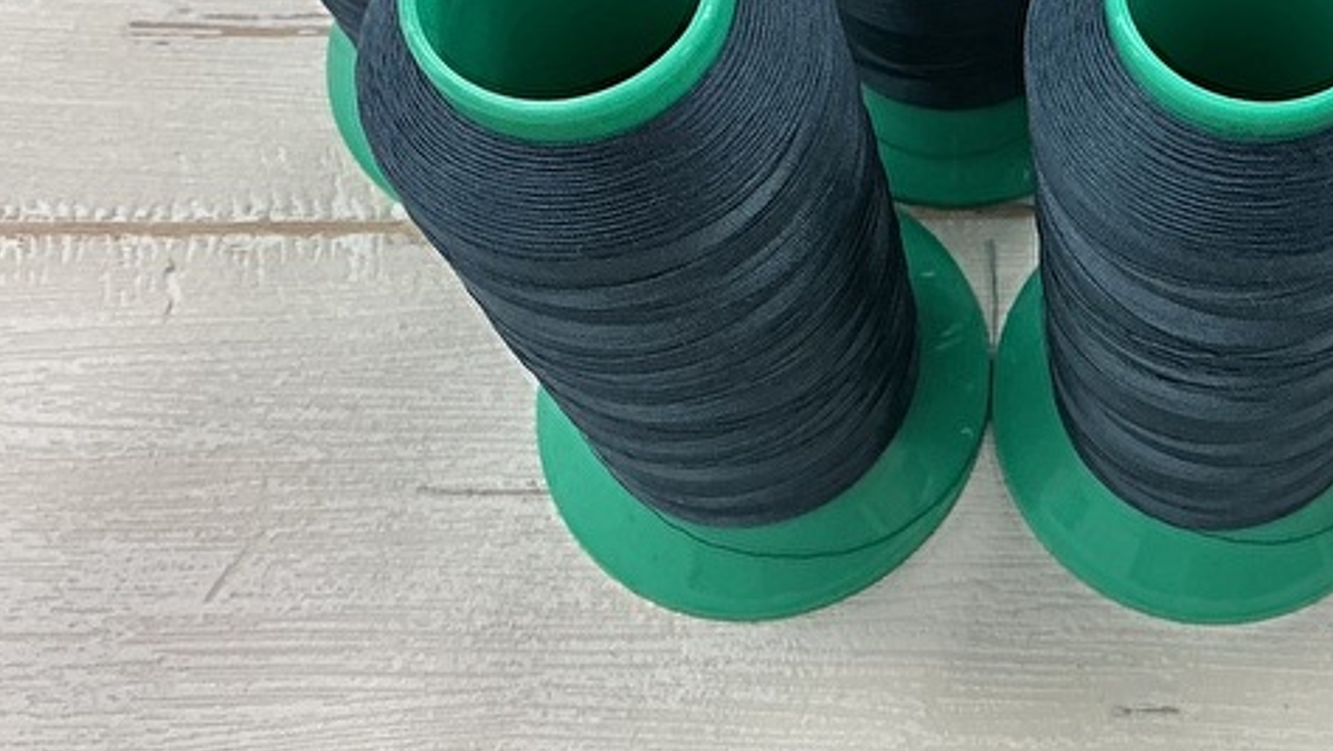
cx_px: 1184
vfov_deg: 19.4
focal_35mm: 60
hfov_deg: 33.2
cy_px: -35
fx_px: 2121
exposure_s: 1/60
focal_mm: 3
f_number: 1.8
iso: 40
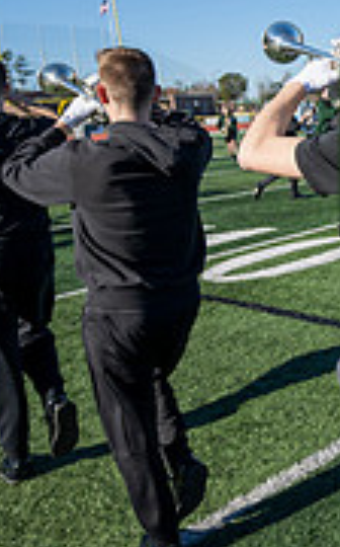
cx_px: 568
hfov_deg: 21.3
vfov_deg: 42.8
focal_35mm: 46
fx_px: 684
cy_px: 175
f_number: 4
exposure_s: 1/2000
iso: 160
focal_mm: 14
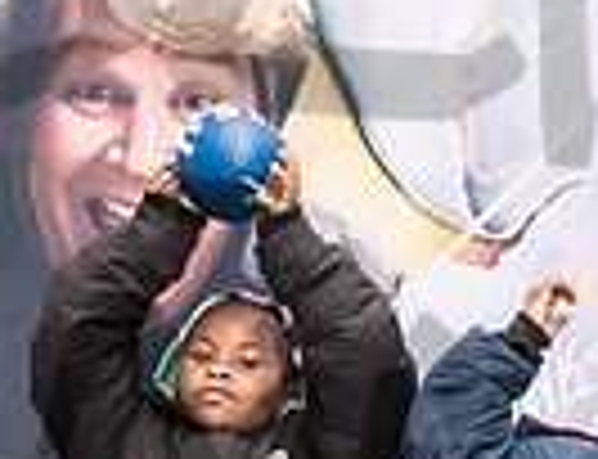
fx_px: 2456
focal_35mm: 141
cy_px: 471
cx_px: 240
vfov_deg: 10.6
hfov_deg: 13.9
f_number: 4.5
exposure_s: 1/200
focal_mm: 26
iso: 1000
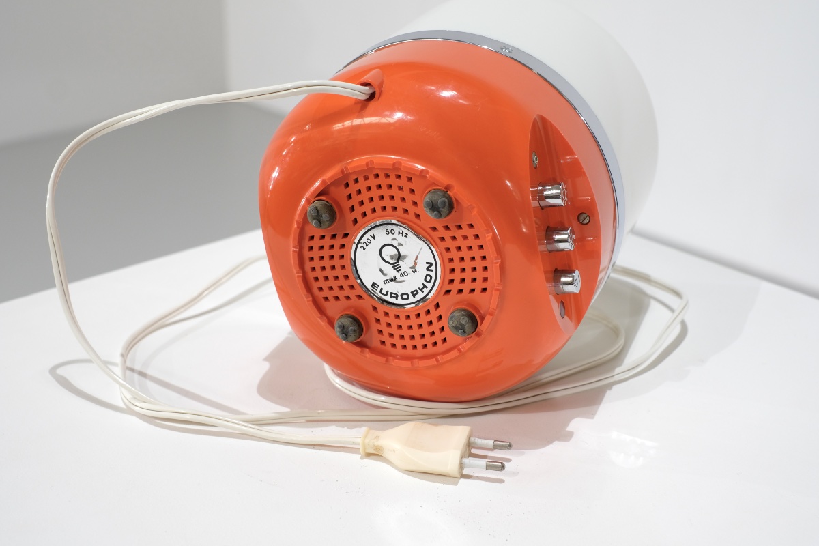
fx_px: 1206
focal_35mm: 53
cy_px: 273
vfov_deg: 25.5
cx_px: 410
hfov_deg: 37.5
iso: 800
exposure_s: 1/85
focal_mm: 35
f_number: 5.6
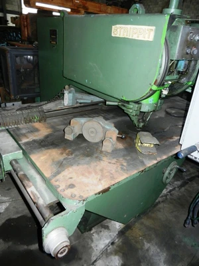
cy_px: 133
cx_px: 100
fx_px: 192
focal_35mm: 25
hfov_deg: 54.9
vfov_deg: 69.4
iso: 250
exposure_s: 1/30
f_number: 3.5
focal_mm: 4.5
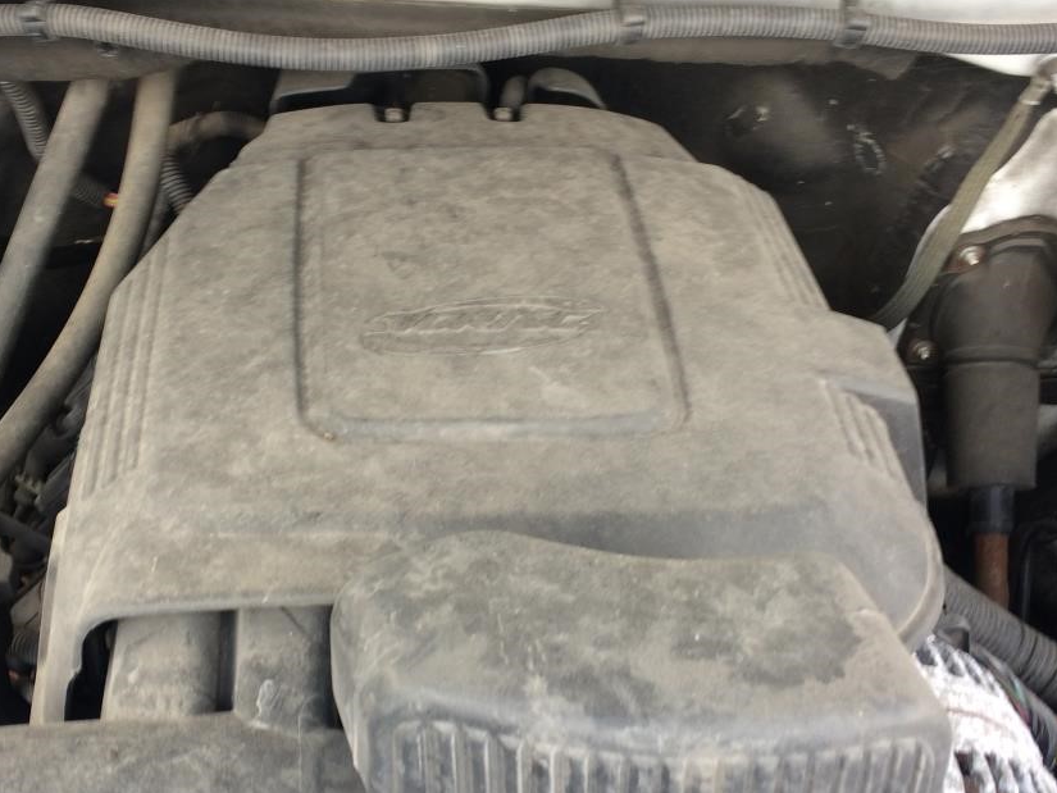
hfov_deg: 41.8
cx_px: 405
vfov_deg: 32.1
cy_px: 470
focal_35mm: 45
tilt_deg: -45.5
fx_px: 1374
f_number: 2.2
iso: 32
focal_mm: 4.15
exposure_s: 1/60
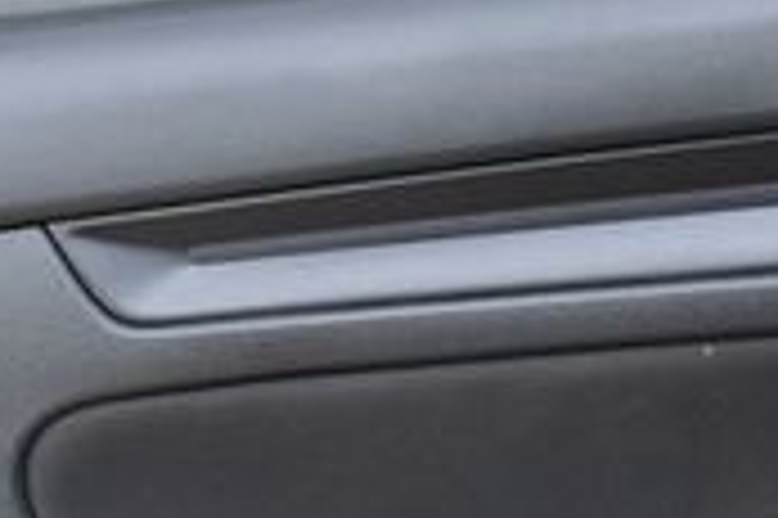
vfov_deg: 10.6
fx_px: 2760
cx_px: 980
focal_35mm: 128
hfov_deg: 15.4
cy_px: 486
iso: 400
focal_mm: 23
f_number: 8
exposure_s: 1/50
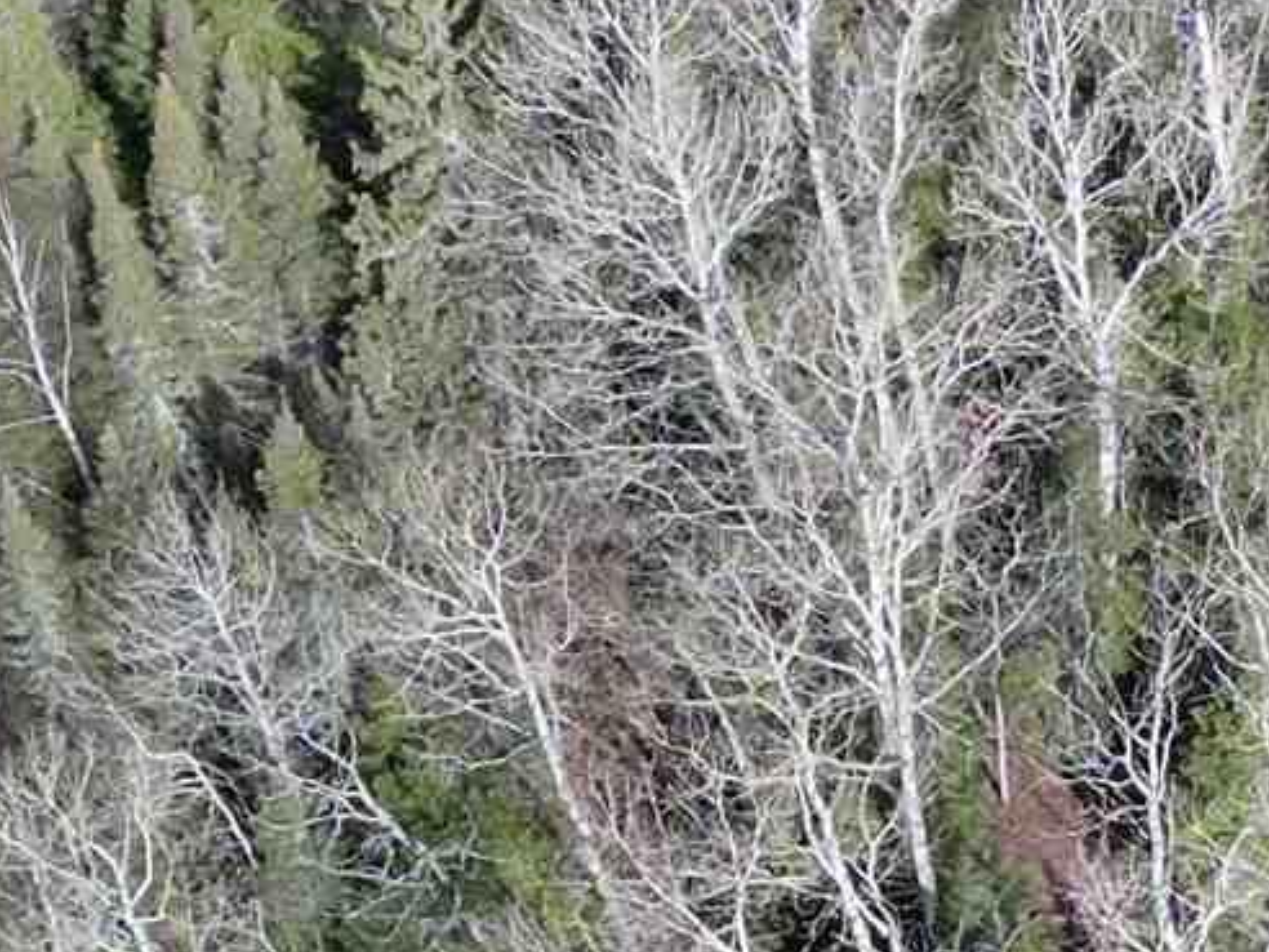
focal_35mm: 150
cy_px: 1416
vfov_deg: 9.6
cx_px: 1001
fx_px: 5499
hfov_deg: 13.1
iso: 110
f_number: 1.7
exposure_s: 1/180
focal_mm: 6.72
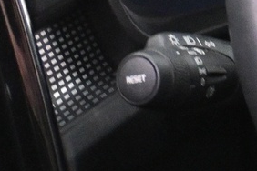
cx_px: 555
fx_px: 1412
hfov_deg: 9.5
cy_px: -25
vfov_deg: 6.9
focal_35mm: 198
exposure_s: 1/25
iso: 4000
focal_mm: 23
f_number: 4.2
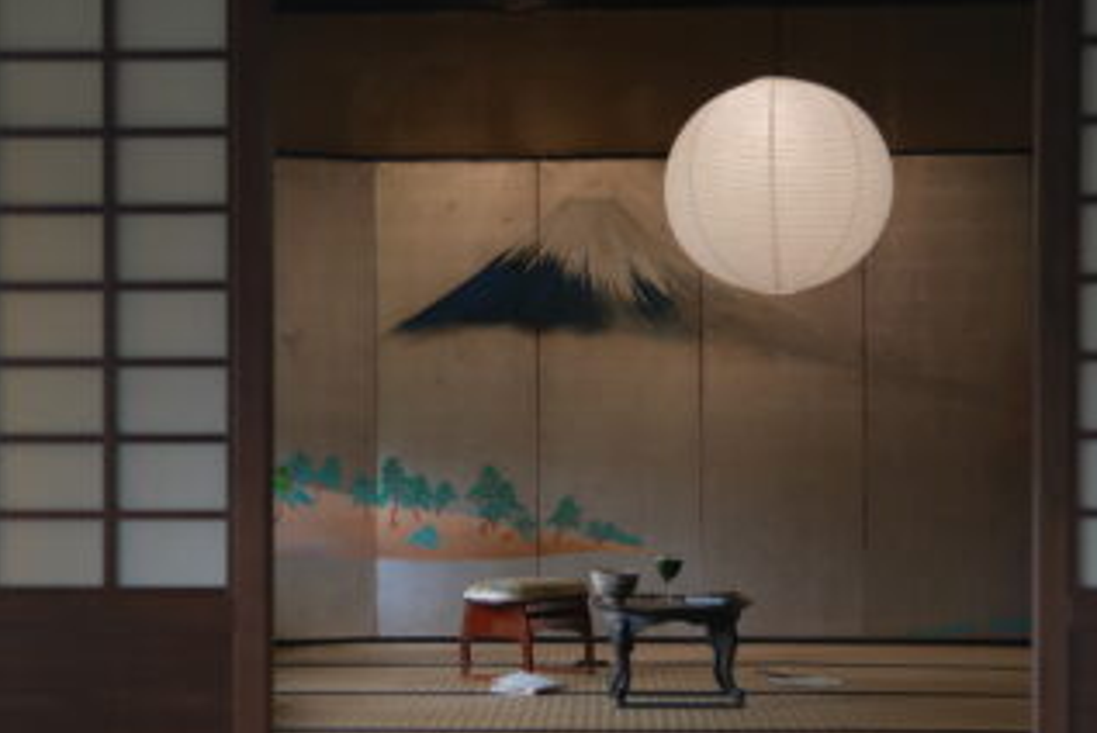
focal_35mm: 63
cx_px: 519
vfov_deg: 21.6
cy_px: 458
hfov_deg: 31.9
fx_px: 1921
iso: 250
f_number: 1.6
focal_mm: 33
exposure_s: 1/320
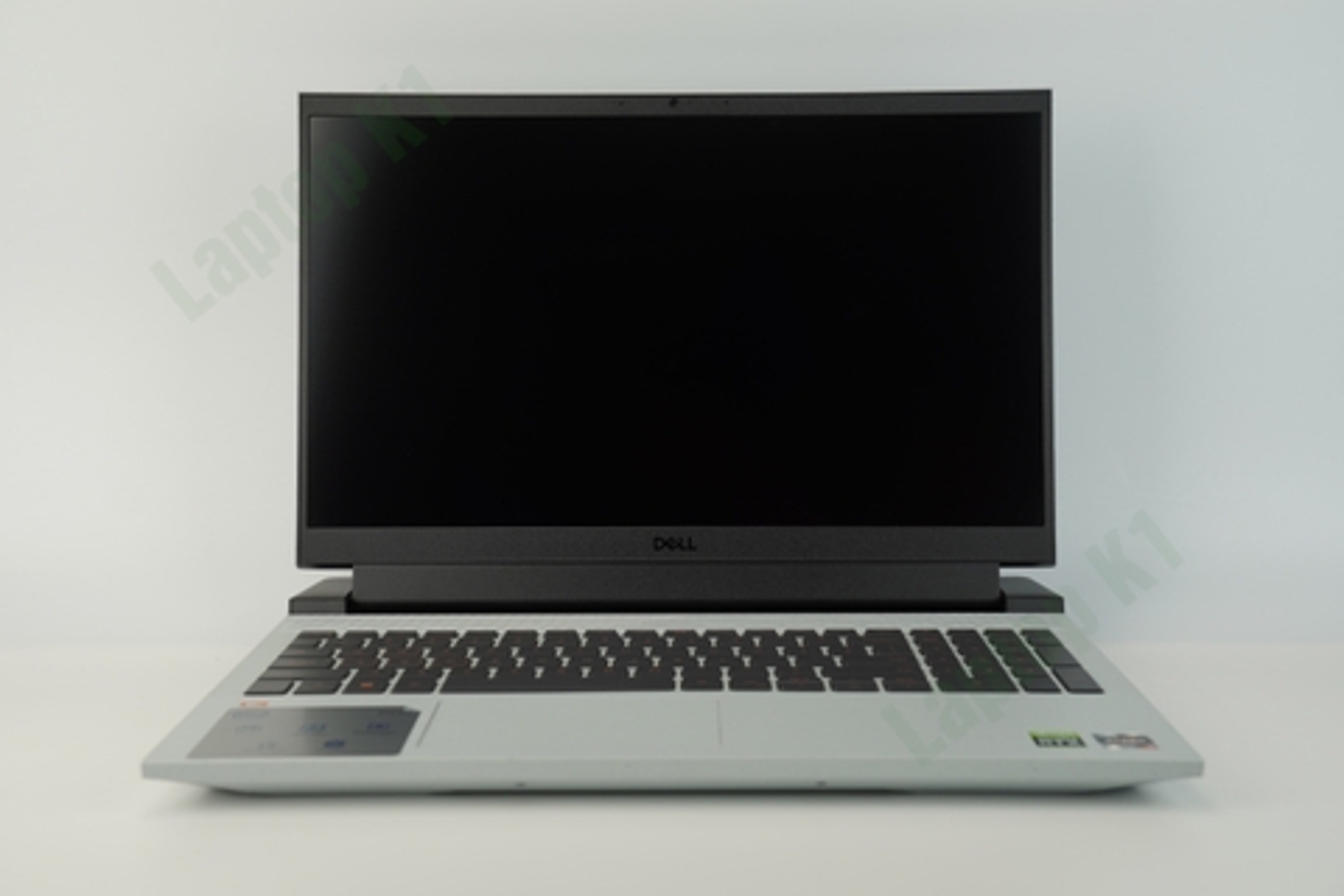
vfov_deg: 28.1
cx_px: 672
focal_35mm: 48
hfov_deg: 41.1
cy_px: 448
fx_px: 1792
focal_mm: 32
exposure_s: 1/40
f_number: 5
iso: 100
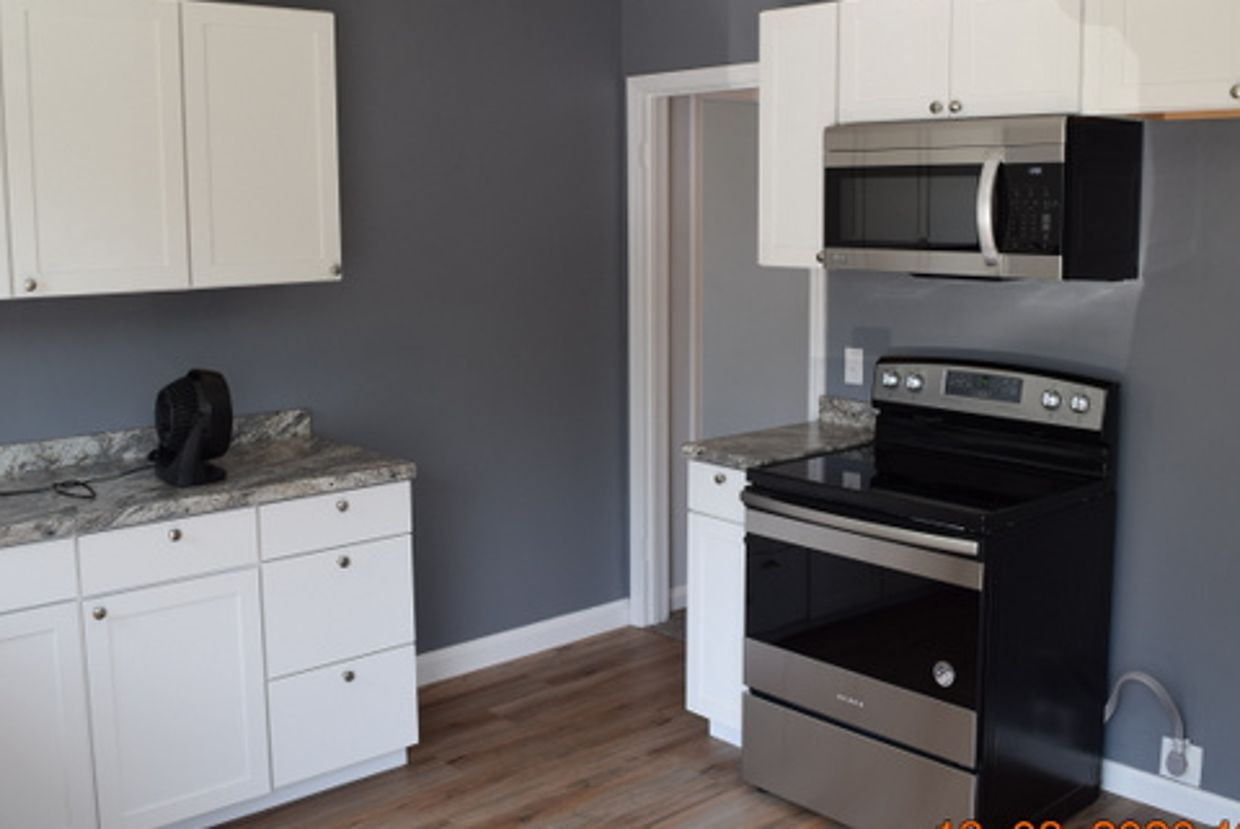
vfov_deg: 36.9
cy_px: 369
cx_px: 669
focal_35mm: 36
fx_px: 1241
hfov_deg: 53.0
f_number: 5.6
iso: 400
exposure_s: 1/125
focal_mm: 18
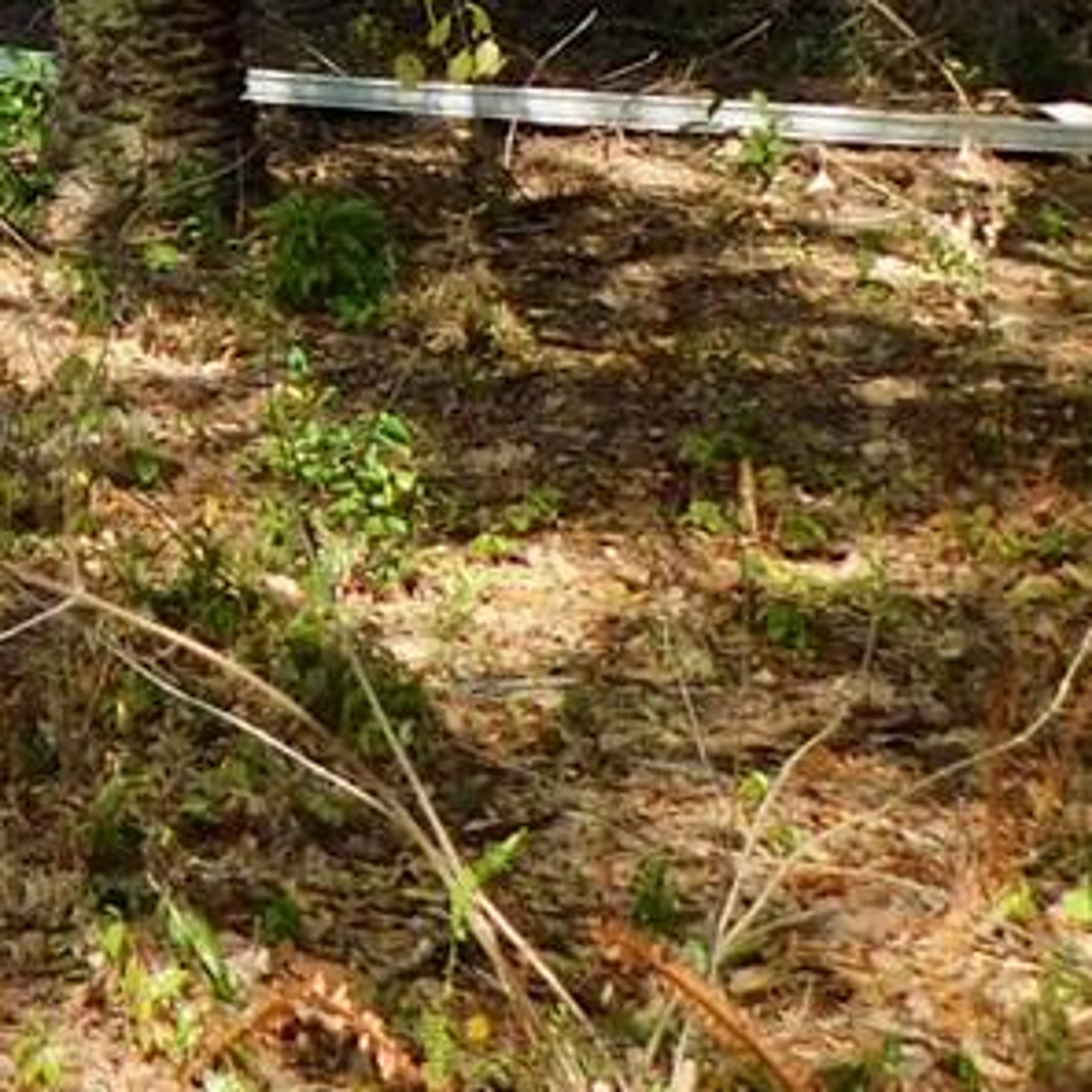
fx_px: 3926
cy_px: -679
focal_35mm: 110
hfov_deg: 13.5
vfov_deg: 14.5
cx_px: -1122
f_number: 3
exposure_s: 1/640
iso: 125
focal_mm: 4
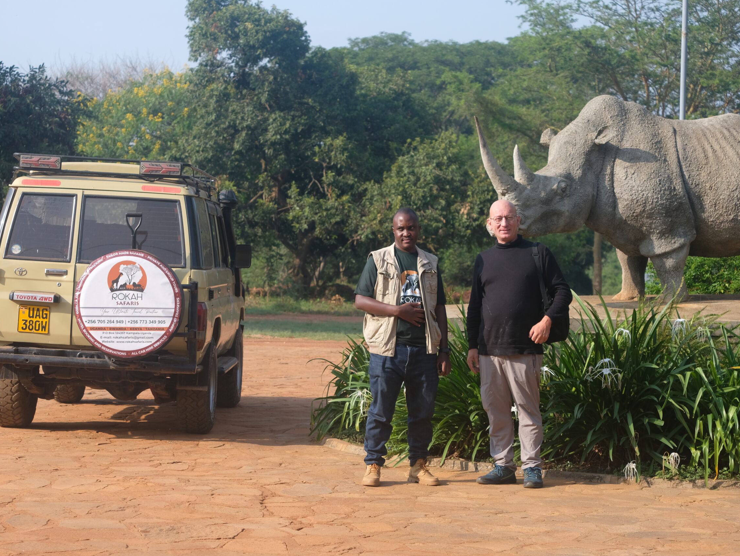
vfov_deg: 16.4
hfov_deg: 21.8
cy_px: 278
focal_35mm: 90
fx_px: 1924
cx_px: 332
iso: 250
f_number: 4.5
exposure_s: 1/600
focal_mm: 55
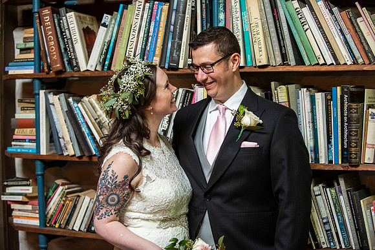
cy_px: 125
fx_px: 729
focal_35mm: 70
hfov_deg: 28.8
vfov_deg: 19.5
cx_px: 188
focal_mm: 70
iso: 1600
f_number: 2.8
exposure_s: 1/200
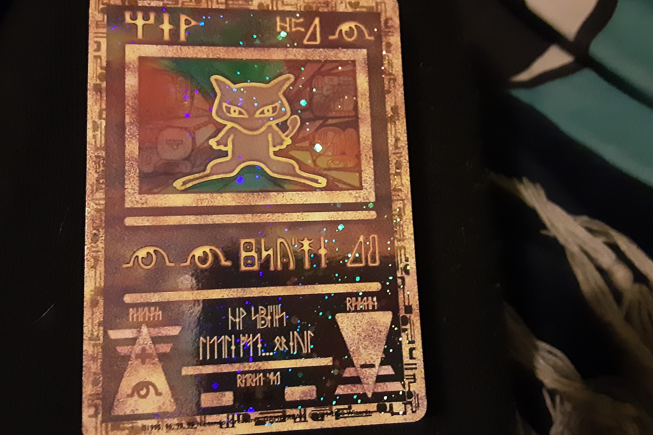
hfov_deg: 61.9
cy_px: 216
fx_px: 544
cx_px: 325
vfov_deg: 43.6
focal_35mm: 30
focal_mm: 2.9
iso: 800
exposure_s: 1/20
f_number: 1.9
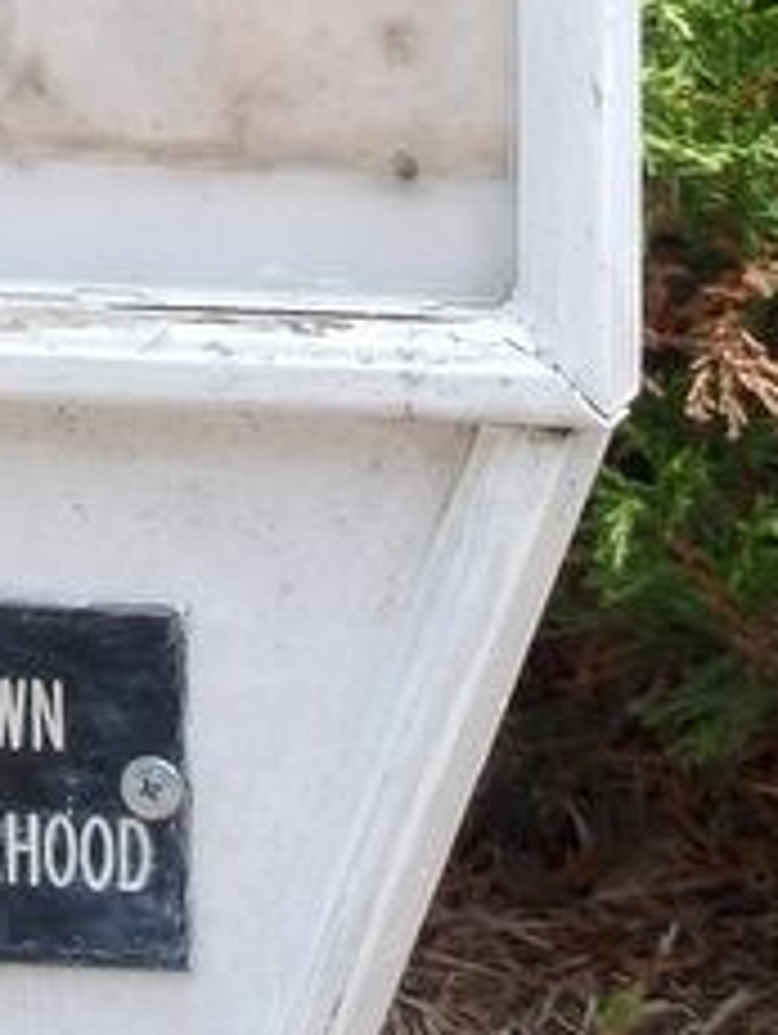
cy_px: -324
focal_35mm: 771
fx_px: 23062
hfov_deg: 1.9
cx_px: -139
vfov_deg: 2.6
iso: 100
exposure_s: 1/135
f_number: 4.5
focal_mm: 39.8
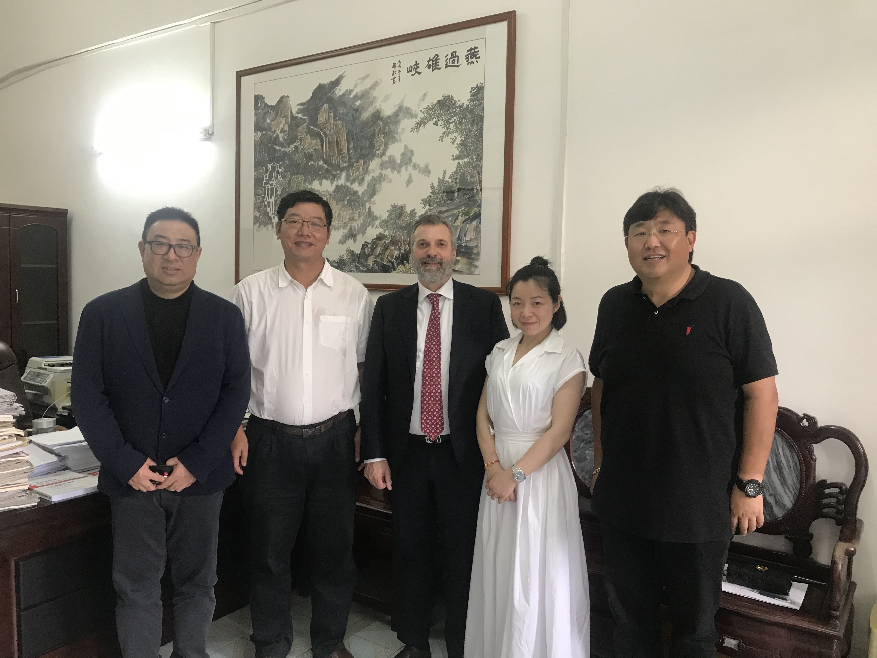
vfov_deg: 49.7
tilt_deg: -3.6
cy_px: 329
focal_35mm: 28
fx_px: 709
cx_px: 438
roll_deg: -0.9
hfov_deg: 63.4
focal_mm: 3.99
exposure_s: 1/17
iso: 50
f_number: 1.8
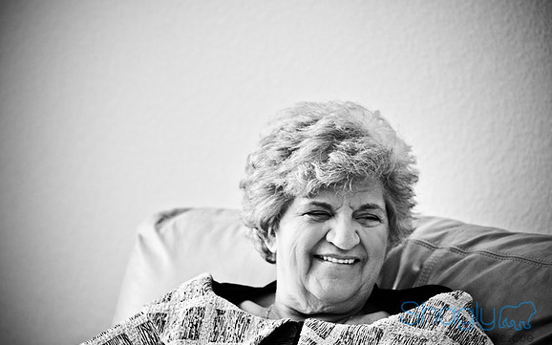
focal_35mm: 238
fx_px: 3572
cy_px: 178
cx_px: 276
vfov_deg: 5.5
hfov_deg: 8.8
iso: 200
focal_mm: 155
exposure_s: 1/100
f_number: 2.8
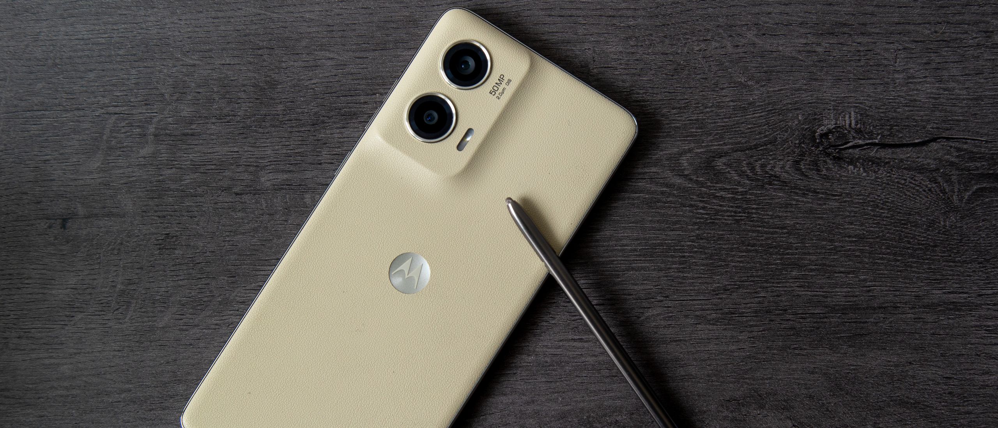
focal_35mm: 62
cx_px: 510
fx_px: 1558
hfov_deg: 35.5
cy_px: 274
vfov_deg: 15.6
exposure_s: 1/60
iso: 400
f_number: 4.5
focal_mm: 55
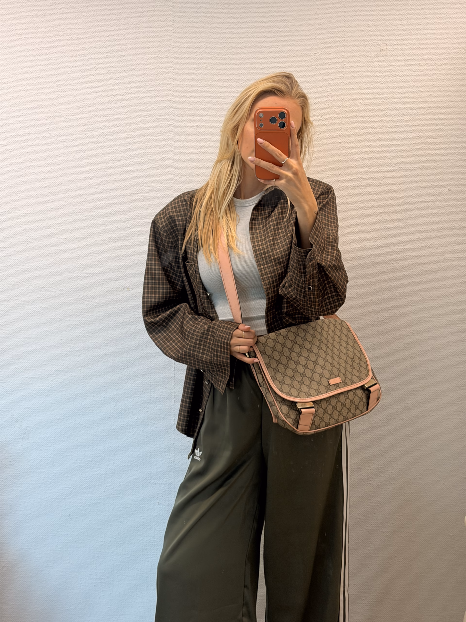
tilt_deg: -15.0
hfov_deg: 30.3
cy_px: 311
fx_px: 862
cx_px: 233
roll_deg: -0.2
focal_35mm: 48
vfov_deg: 39.7
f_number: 1.78
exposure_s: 1/50
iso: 80
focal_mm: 6.76
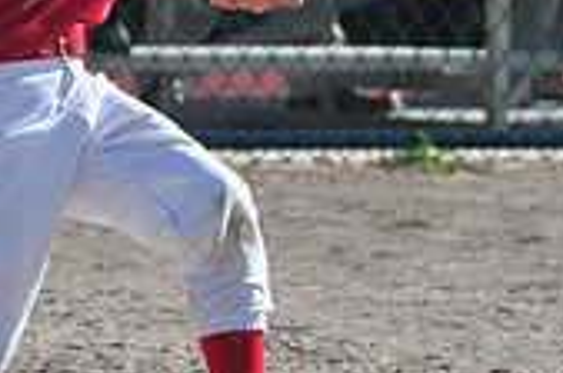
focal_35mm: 618
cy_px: -28
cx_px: 57
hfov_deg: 3.3
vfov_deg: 2.2
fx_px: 9647
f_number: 5.3
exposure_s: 1/1000
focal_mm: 120
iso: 200
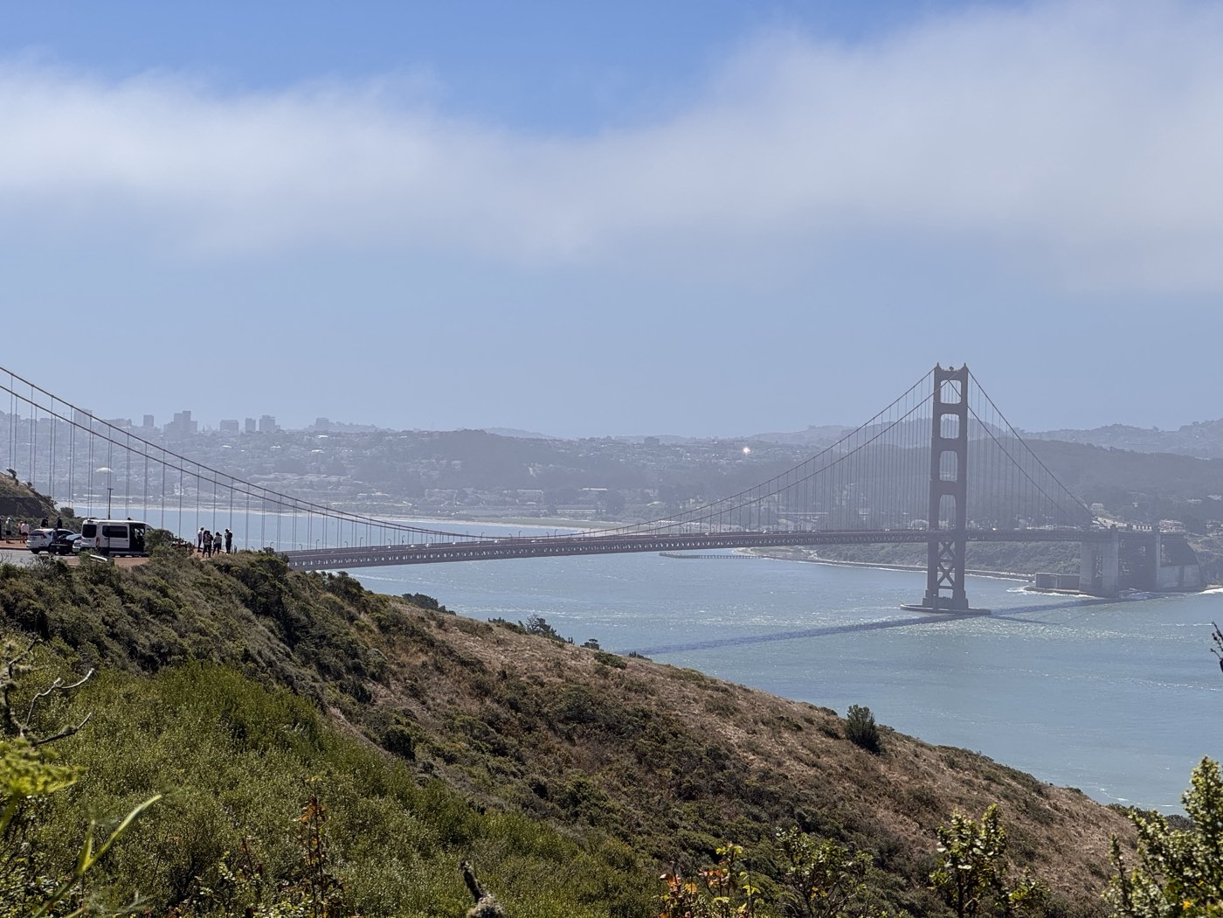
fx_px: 2720
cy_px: 459
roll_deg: -1.1
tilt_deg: -0.1
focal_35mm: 77
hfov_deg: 25.3
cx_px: 612
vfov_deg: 19.1
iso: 25
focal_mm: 9
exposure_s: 1/2053
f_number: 2.8
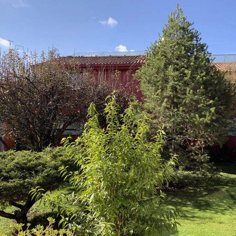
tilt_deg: +1.8
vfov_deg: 47.2
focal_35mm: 35
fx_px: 270
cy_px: 116
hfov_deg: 47.1
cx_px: 135
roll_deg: -0.7
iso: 16
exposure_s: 1/781
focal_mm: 3
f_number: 1.8
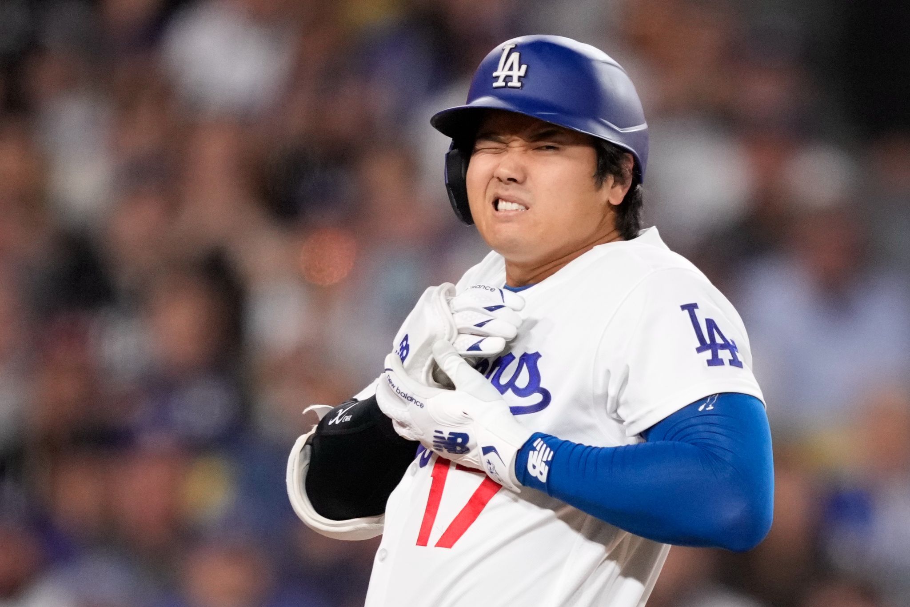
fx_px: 10112
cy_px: 304
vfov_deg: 3.4
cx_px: 455
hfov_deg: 5.2
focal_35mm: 400
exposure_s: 1/2500
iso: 3200
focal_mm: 400
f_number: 2.8
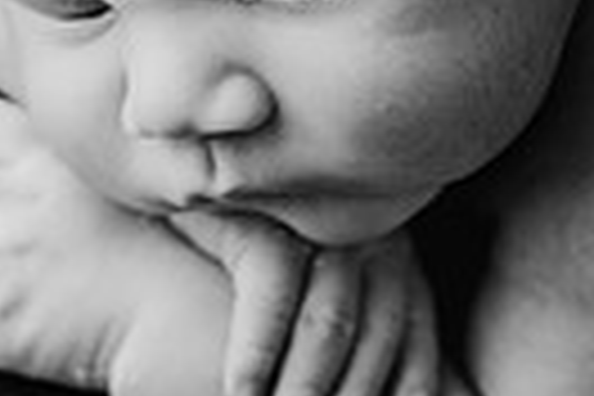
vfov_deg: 6.3
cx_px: 292
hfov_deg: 9.4
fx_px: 3613
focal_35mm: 219
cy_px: 20
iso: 100
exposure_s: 1/160
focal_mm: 50
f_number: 2.2
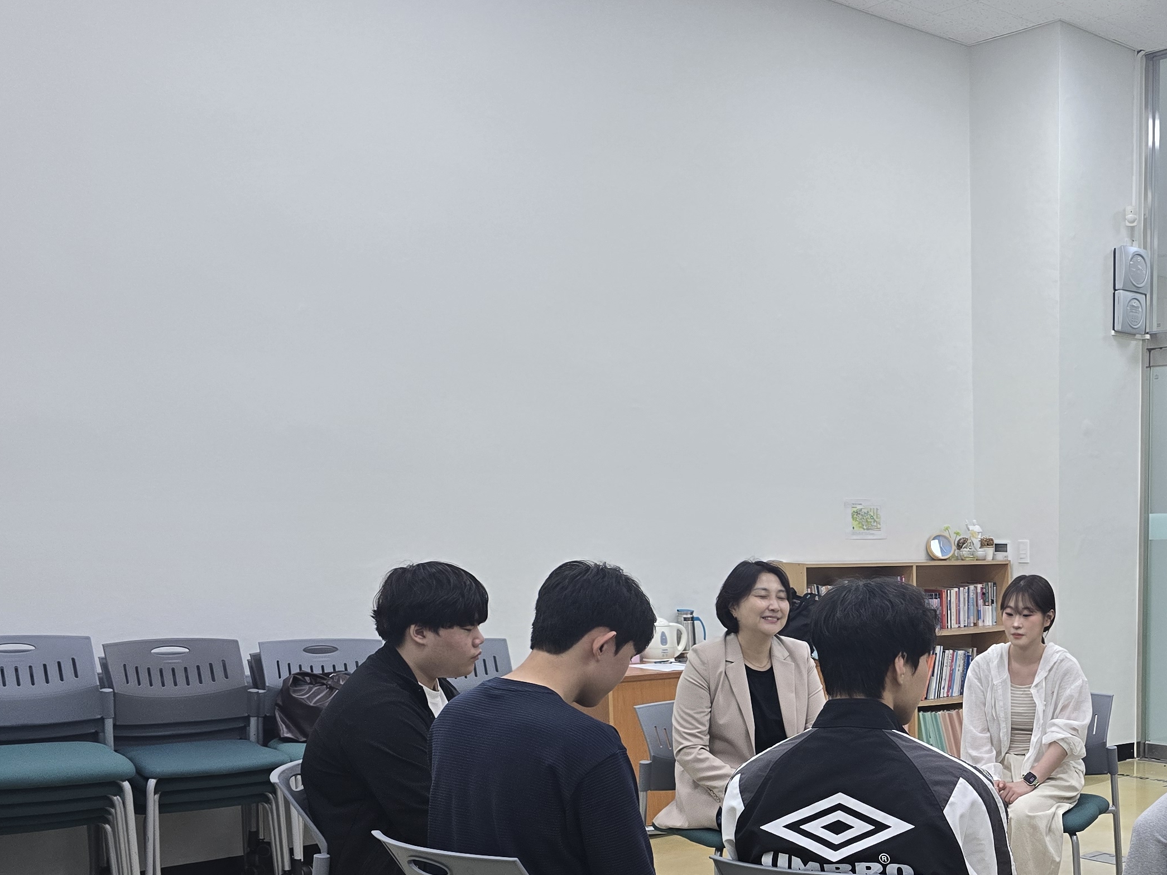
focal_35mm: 44
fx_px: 1483
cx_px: 1065
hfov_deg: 39.6
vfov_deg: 31.5
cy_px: 771
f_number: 1.7
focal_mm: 6.3
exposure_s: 1/120
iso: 160
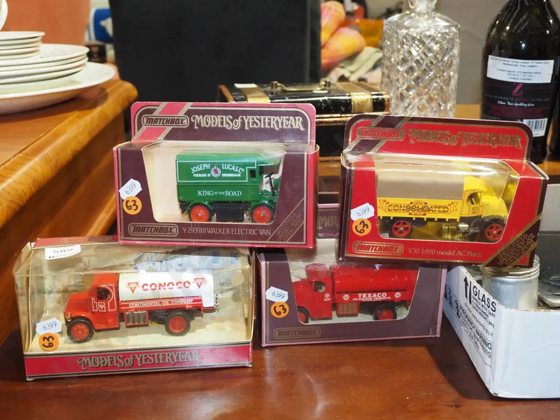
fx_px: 679
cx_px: 280
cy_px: 210
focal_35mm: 42
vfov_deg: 34.3
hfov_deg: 44.8
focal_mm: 21
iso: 1600
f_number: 5.6
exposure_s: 1/60
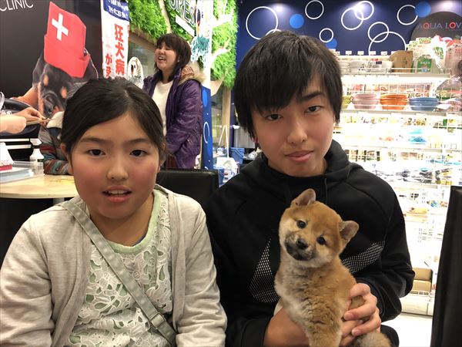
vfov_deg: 49.7
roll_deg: -2.5
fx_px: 374
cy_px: 174
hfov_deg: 63.4
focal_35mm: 28
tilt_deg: -7.6
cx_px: 231
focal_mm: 3.99
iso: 80
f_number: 1.8
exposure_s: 1/15
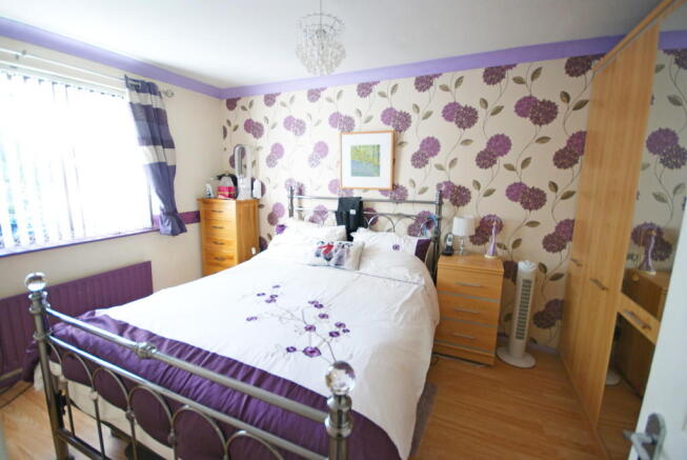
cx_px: 344
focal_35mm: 15
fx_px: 287
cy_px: 230
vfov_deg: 77.5
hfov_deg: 100.3
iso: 400
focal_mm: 10
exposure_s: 1/13
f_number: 4
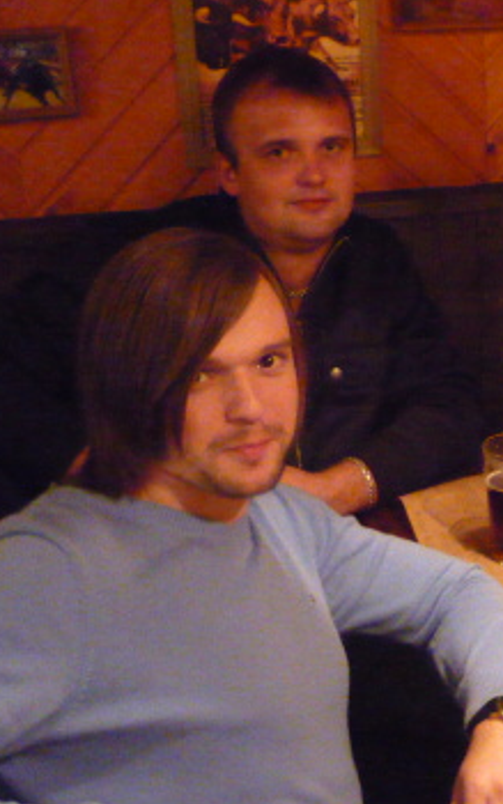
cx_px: 682
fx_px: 1403
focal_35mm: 64
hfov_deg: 18.7
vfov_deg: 32.0
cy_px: 372
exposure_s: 1/8
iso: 1600
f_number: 2.8
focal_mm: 5.5
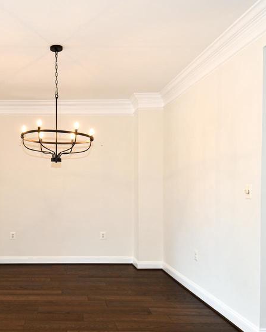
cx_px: 42
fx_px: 305
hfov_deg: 44.1
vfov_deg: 56.7
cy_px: 202
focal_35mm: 31
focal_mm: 12
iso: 250
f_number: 4
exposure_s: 1/60
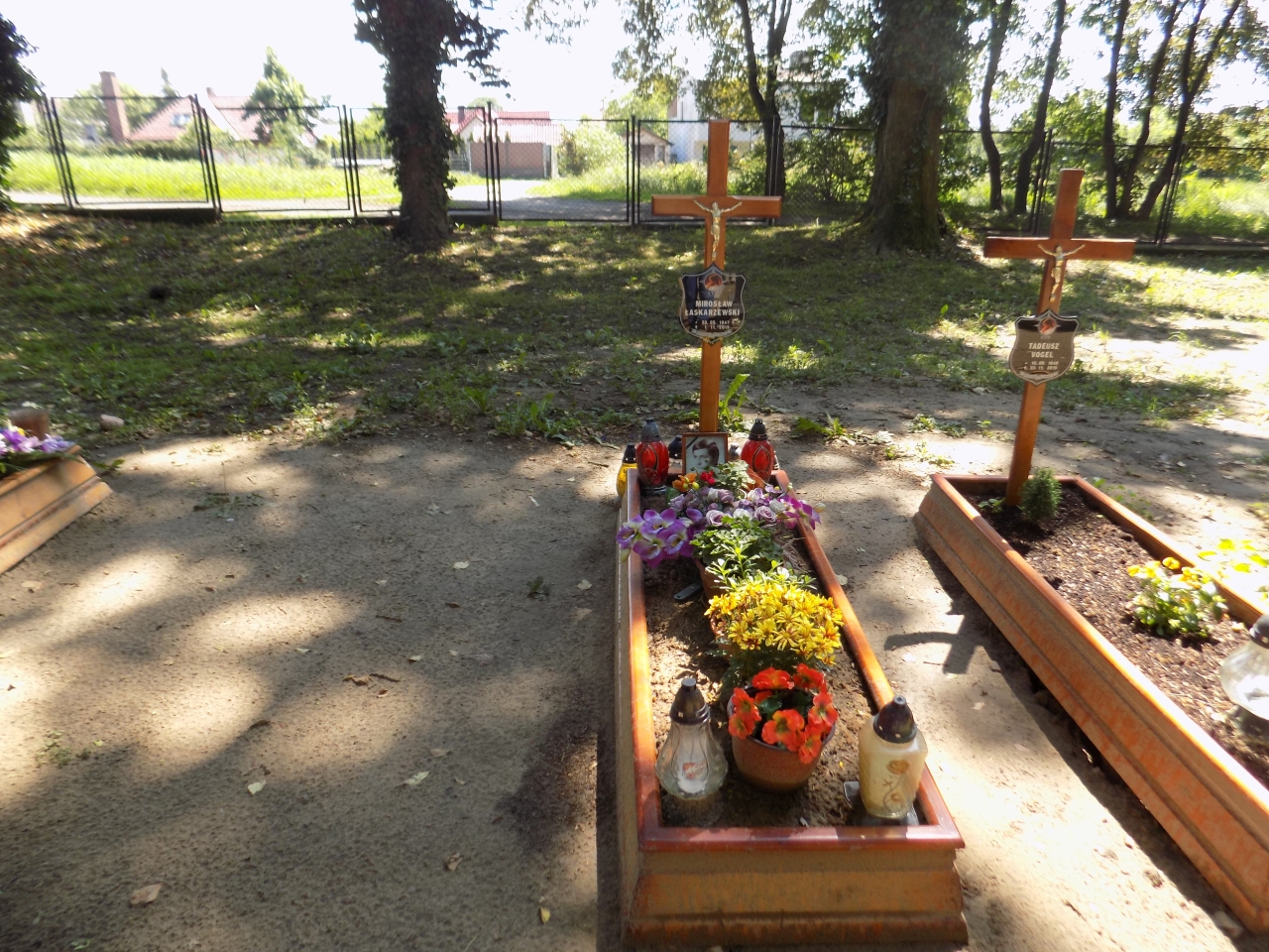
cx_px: 634
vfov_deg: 58.9
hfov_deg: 73.9
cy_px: 476
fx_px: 843
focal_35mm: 23
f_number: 3.1
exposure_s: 1/160
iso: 80
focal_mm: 4
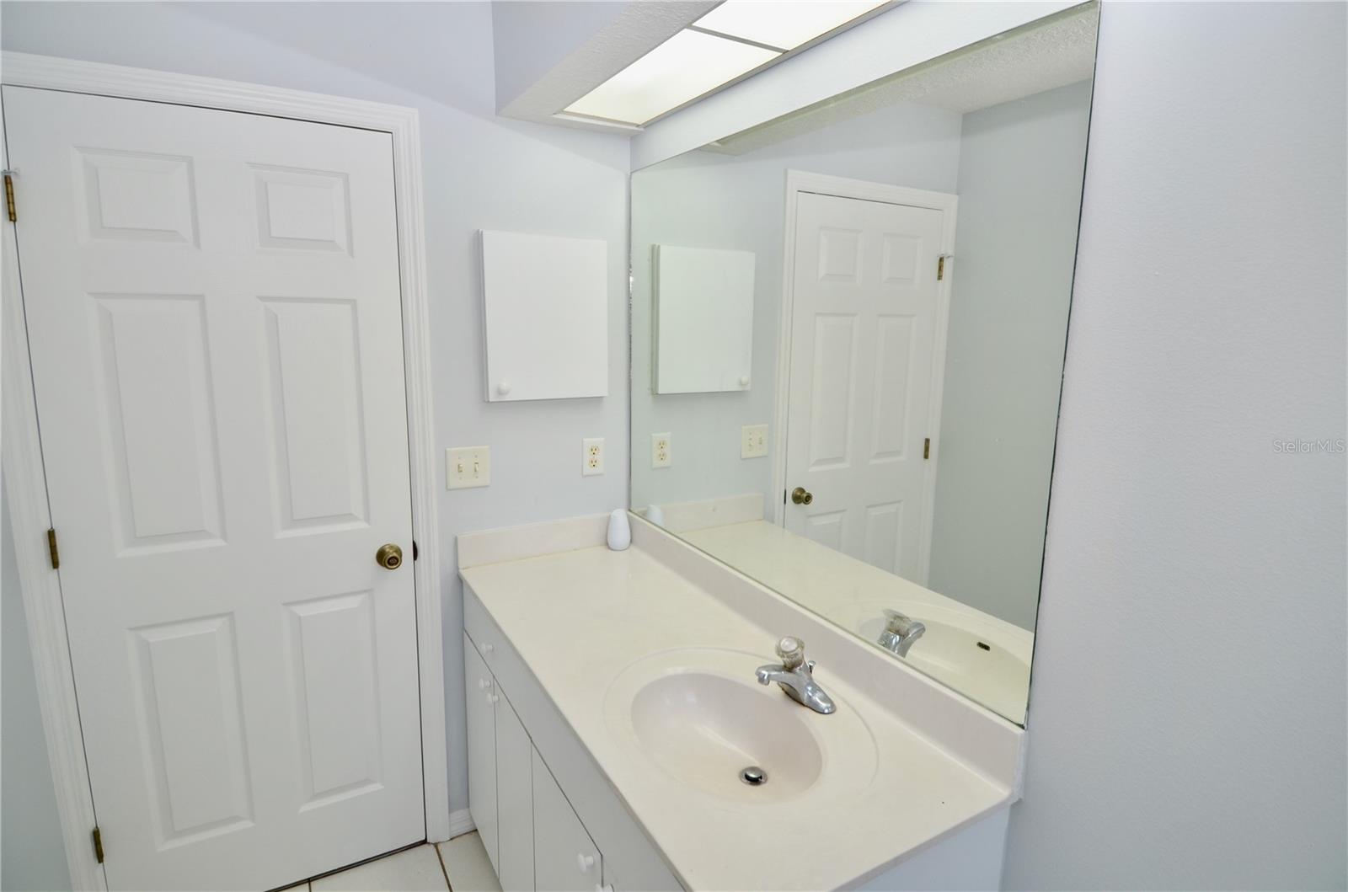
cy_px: 446
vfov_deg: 67.1
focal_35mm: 18
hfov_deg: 90.1
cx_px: 674
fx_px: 672
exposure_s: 1/125
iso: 200
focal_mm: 12
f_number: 5.6
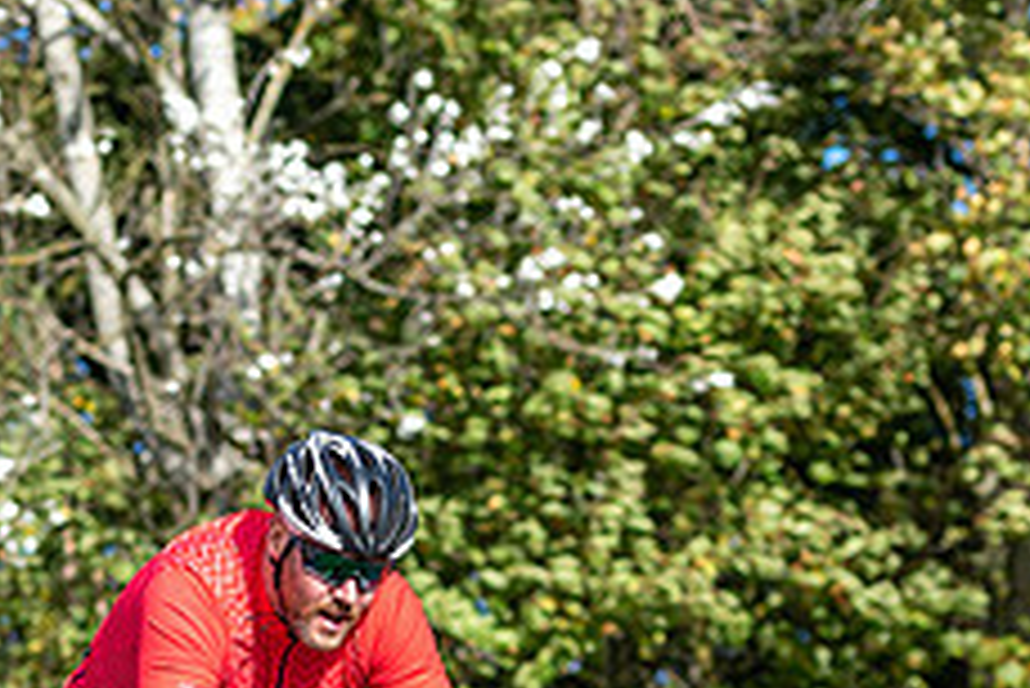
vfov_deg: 5.2
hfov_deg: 7.8
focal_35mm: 265
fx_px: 7586
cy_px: 736
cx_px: 320
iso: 160
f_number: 3.2
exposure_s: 1/1600
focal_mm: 78
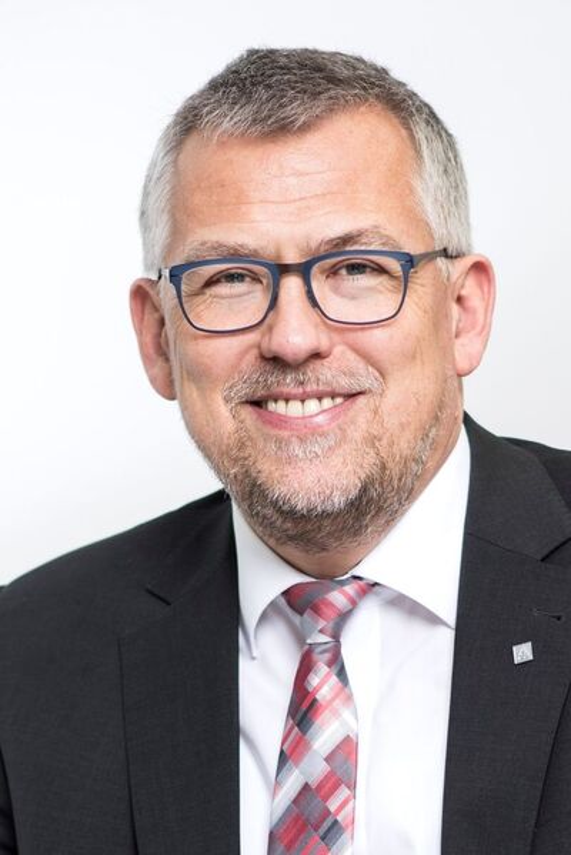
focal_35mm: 85
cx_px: 286
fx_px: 2020
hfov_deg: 16.1
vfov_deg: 23.9
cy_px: 428
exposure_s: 1/250
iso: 100
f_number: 2.2
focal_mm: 85
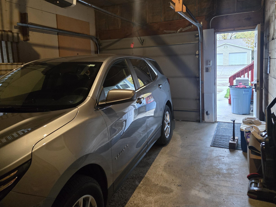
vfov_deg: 49.5
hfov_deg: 63.4
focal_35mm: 28
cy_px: 85
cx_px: 134
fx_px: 223
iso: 1250
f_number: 1.8
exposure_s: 1/60
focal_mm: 5.4
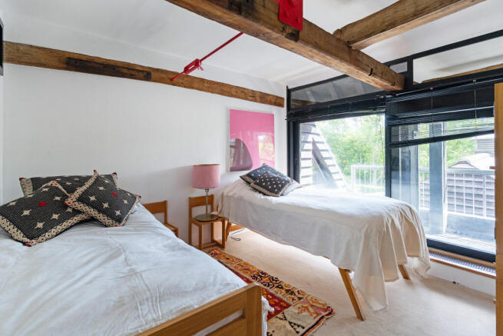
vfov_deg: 73.8
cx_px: 252
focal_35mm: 16
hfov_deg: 96.7
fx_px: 224
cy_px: 168
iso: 400
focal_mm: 16
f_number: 5.6
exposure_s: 1/60
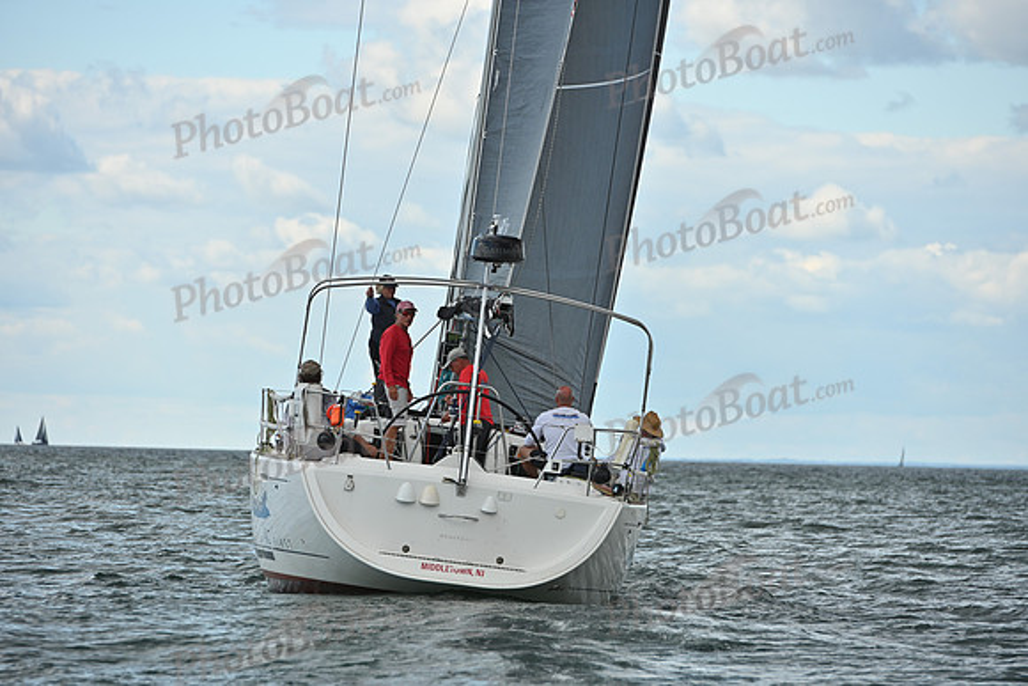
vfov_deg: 6.9
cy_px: 343
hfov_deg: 10.3
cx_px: 514
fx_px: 5712
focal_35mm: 200
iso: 250
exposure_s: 1/640
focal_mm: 200
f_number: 6.3
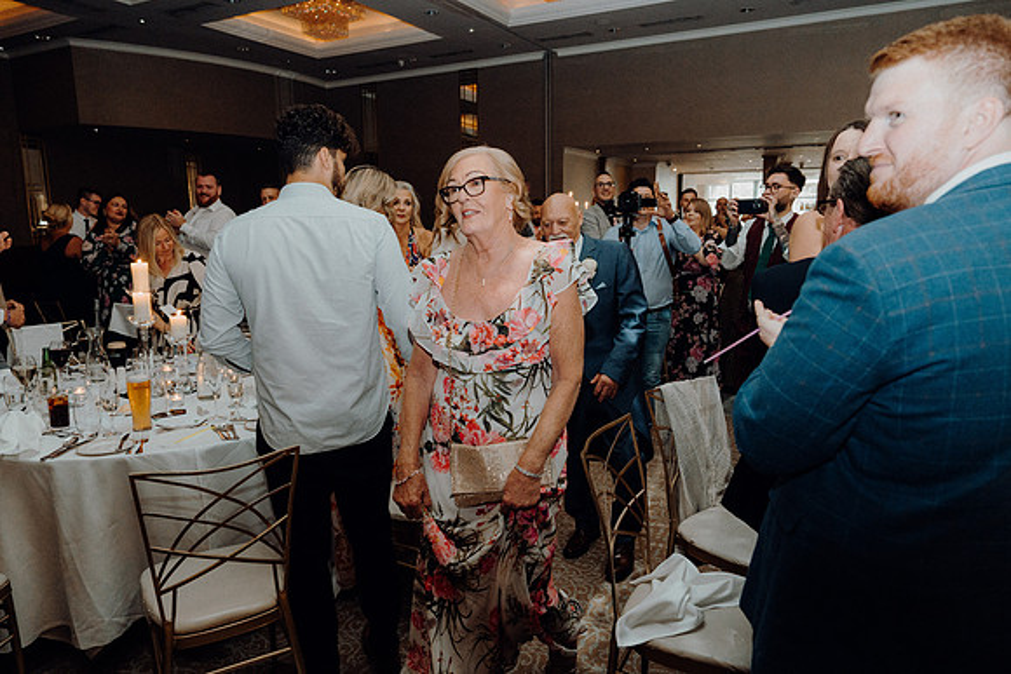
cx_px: 506
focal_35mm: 24
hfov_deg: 73.7
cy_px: 337
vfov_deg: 53.2
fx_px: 674
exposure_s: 1/160
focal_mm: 24
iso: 2500
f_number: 3.5
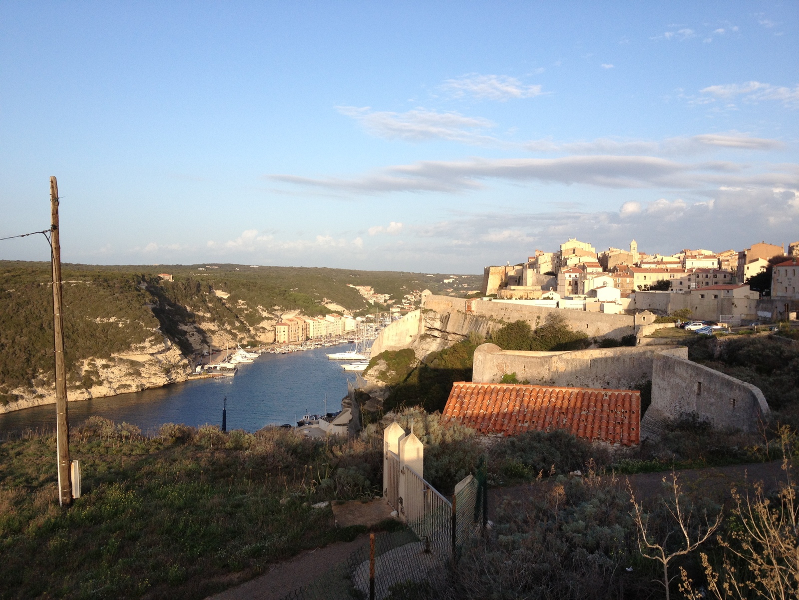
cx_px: 400
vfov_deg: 40.7
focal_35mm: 35
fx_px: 808
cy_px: 300
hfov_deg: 52.6
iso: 64
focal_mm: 4.28
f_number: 2.4
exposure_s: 1/778
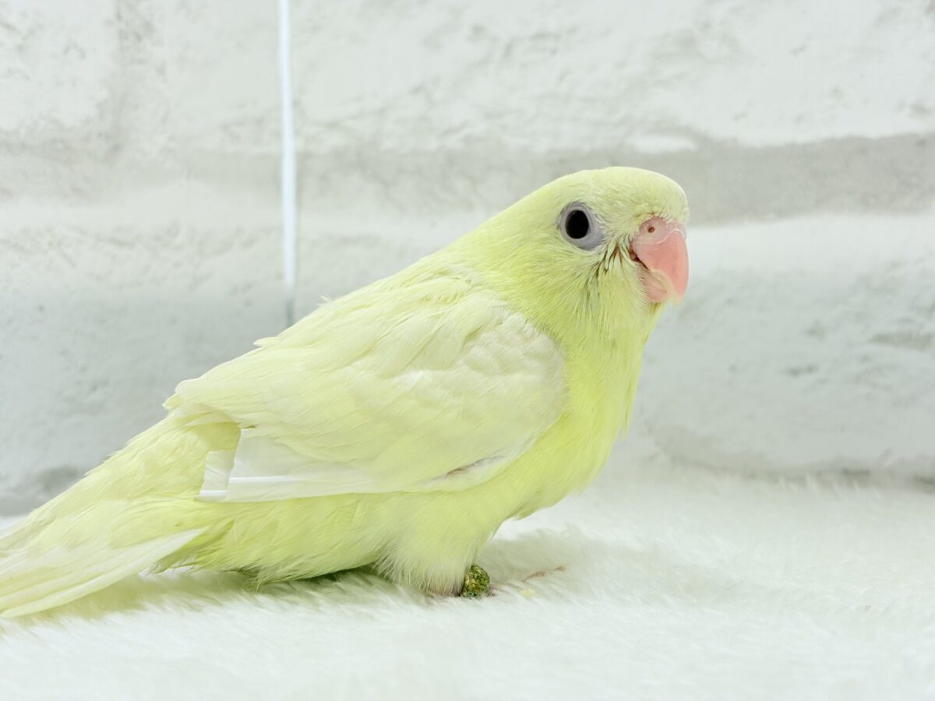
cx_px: 468
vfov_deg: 28.0
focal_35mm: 52
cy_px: 350
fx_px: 1405
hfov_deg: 36.8
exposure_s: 1/100
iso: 80
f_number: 1.6
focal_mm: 5.96
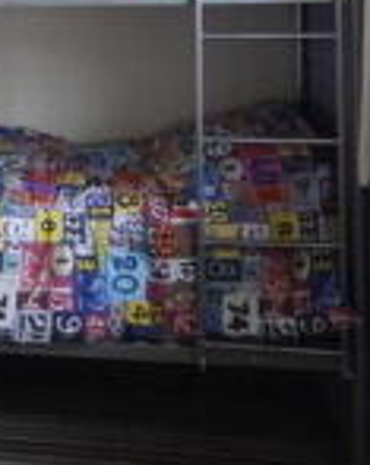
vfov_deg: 27.6
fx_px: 865
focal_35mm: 63
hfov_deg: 22.6
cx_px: -47
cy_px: -40
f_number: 4
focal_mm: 10
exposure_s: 1/60
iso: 2500
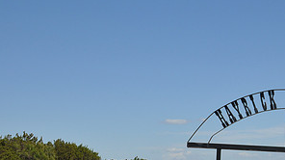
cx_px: 271
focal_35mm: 83
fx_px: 627
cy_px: 131
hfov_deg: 24.7
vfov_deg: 14.4
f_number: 7.1
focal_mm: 27
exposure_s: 1/200
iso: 200
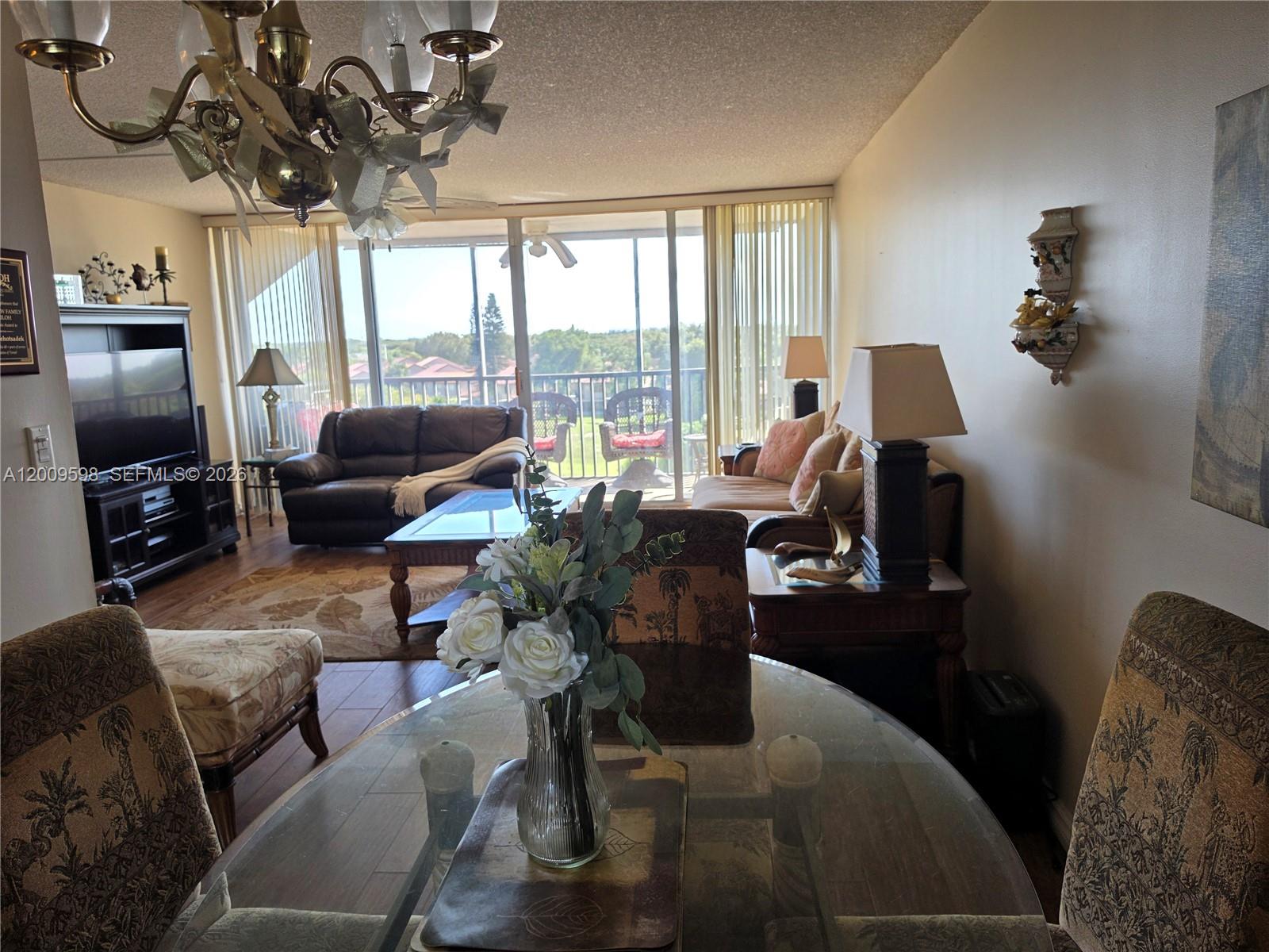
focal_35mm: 23
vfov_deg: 58.9
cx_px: 634
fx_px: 843
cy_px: 476
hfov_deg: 73.9
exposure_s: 1/120
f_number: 1.4
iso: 25
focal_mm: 6.5
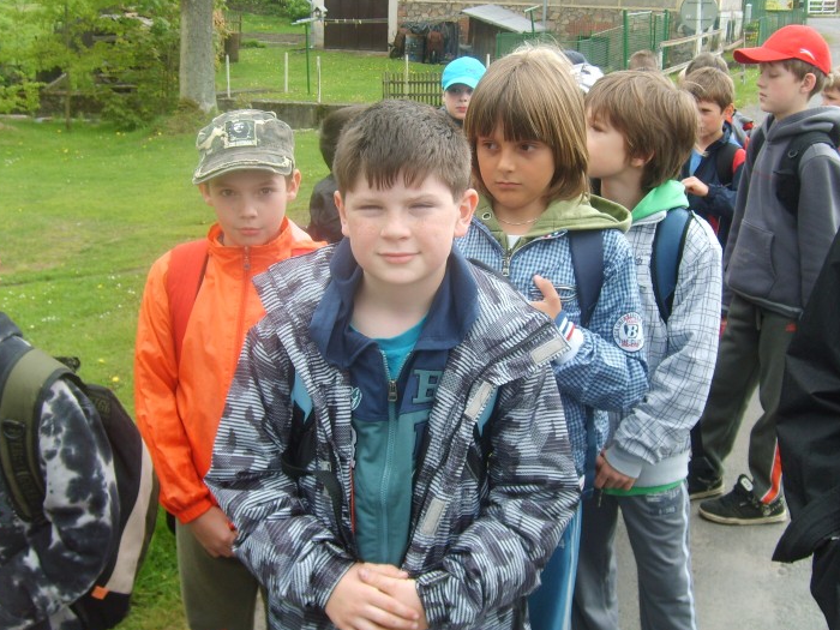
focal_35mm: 40
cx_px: 426
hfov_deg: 46.8
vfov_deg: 35.9
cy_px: 298
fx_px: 971
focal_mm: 5.8
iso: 50
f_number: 2.8
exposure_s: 1/180
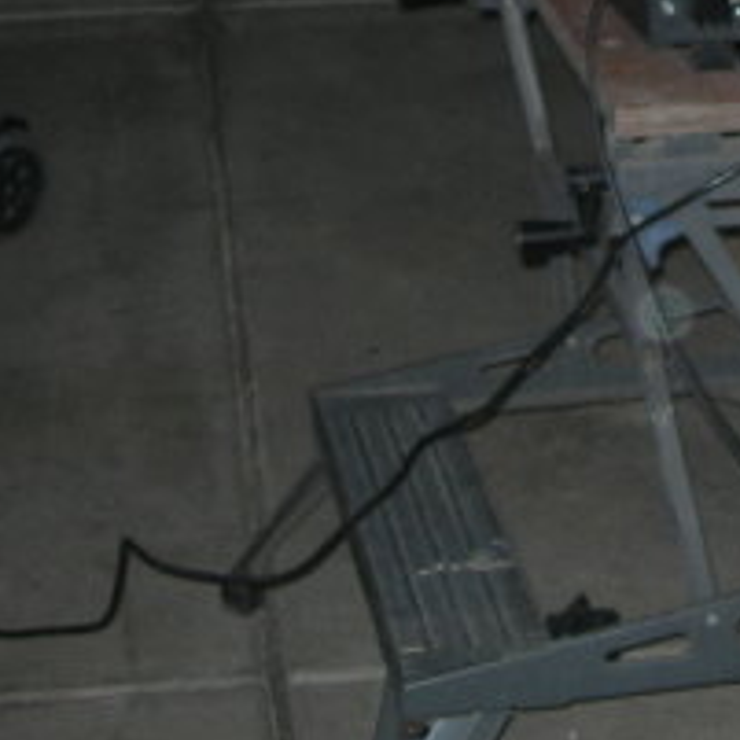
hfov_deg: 12.4
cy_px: -206
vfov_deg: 12.6
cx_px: 1116
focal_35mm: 134
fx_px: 3241
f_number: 2.8
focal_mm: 7.8
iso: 64
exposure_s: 1/60.1
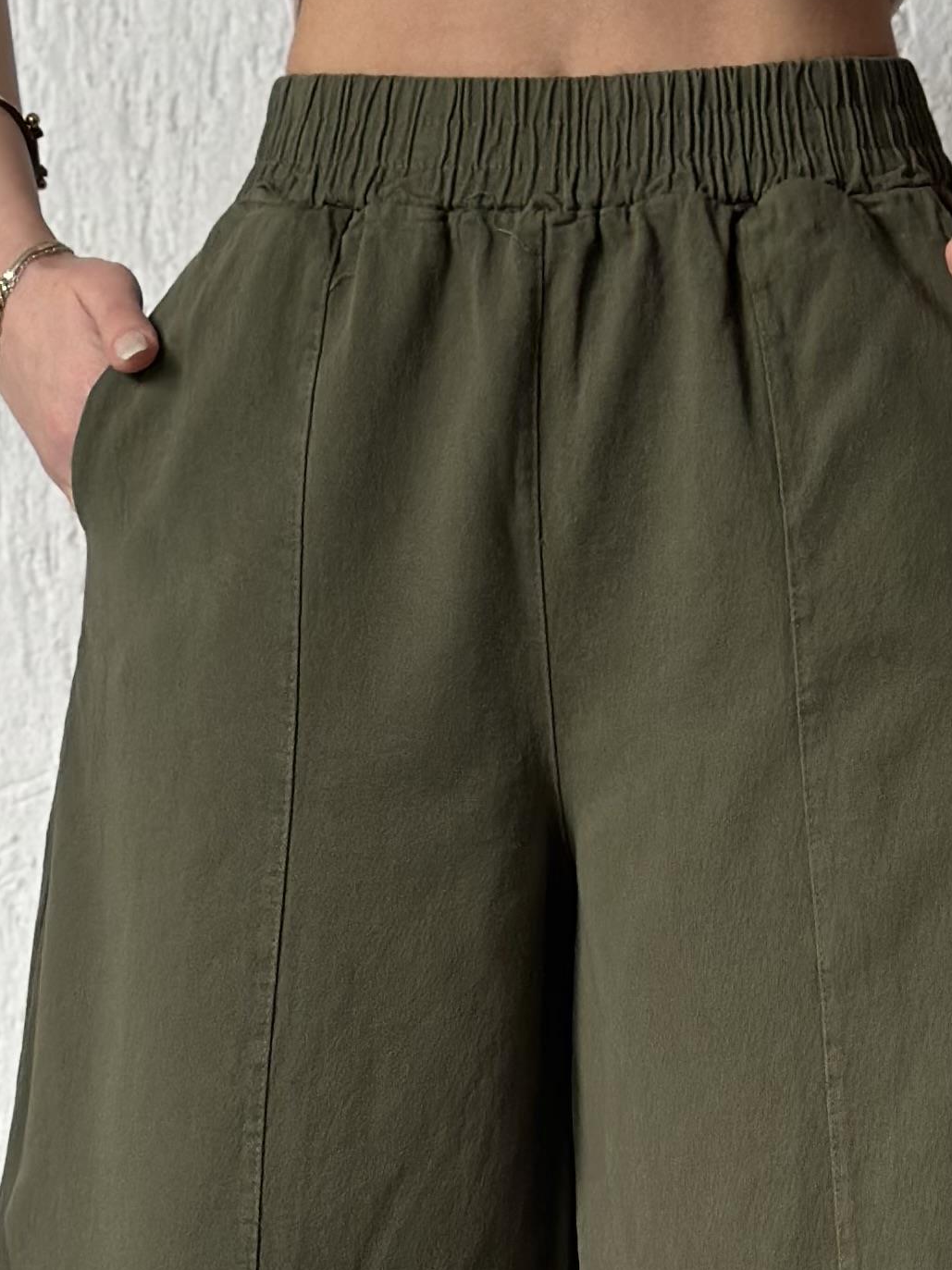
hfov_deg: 10.5
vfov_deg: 13.7
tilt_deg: +2.0
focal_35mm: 141
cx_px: 524
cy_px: 1349
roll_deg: -0.8
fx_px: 5173
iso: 100
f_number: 1.78
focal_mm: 6.86
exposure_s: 1/121
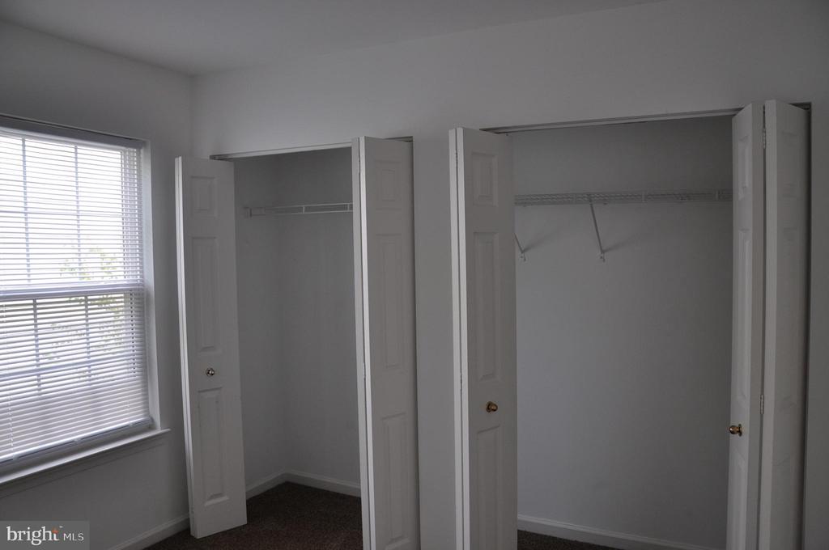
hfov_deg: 67.4
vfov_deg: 47.8
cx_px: 414
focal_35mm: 27
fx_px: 621
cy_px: 275
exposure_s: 1/30
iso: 250
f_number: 5.6
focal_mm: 18
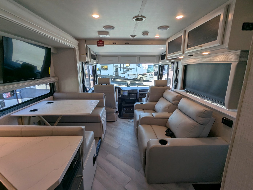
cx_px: 126
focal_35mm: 16
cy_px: 95
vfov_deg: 78.2
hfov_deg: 94.4
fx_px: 117
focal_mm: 2.35
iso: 42
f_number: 2.2
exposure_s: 1/192
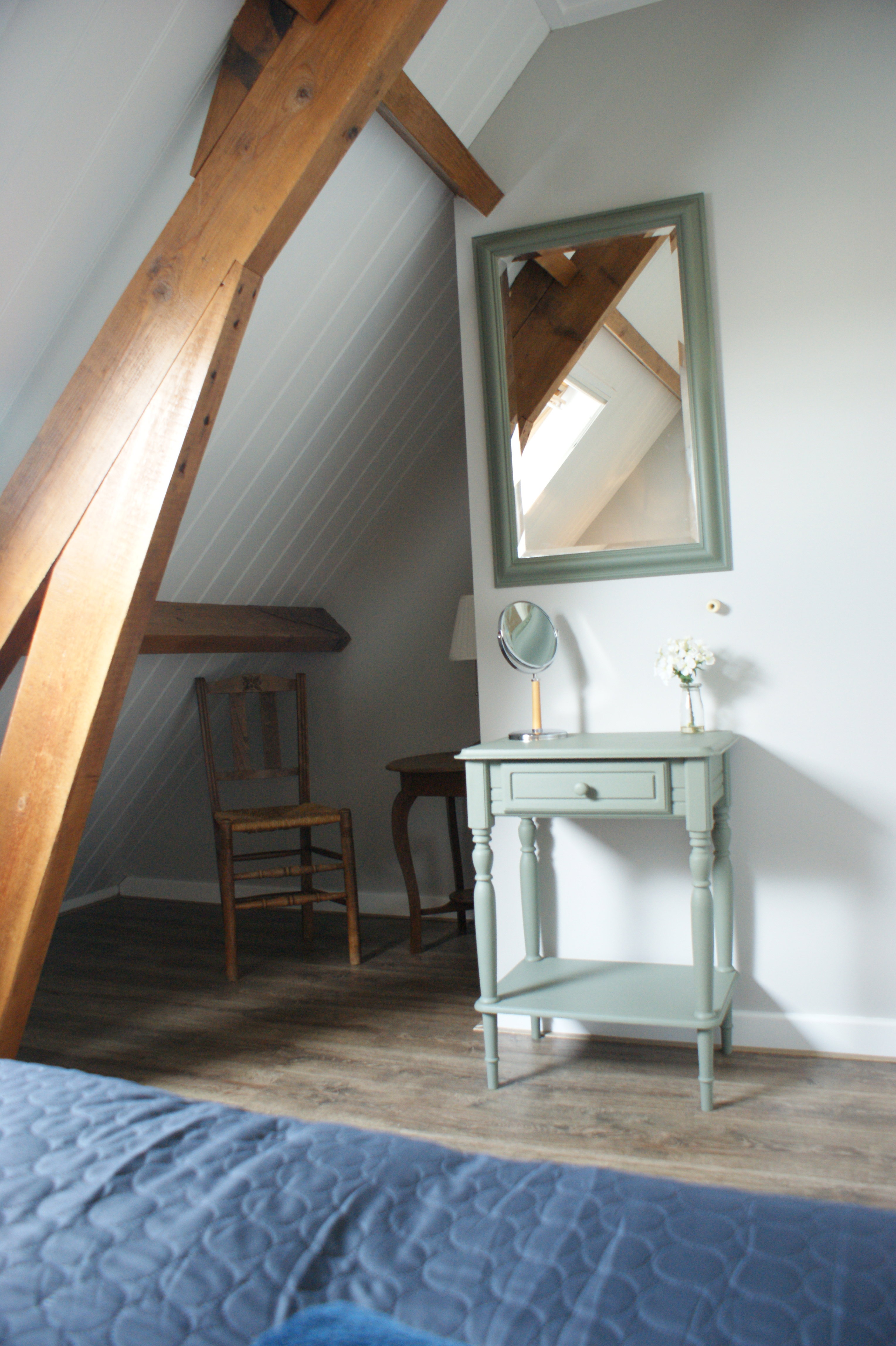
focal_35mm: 27
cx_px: 448
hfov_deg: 47.9
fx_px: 1009
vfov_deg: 67.4
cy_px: 673
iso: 800
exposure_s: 1/15
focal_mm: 18
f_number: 3.5
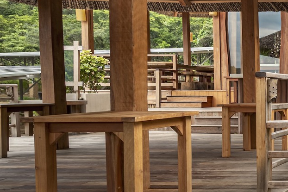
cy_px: 94
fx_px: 360
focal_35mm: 45
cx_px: 453
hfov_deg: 26.9
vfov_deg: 29.9
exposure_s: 1/60
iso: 100
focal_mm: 14
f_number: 9
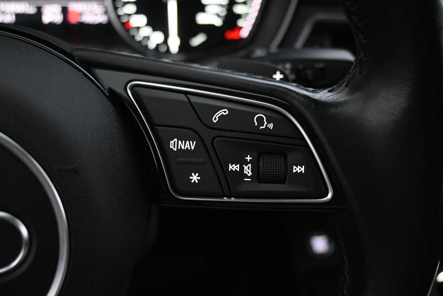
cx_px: 222
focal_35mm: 34
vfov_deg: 39.1
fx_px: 415
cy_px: 148
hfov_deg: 56.1
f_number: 4
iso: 6400
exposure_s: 1/50
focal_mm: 22.5
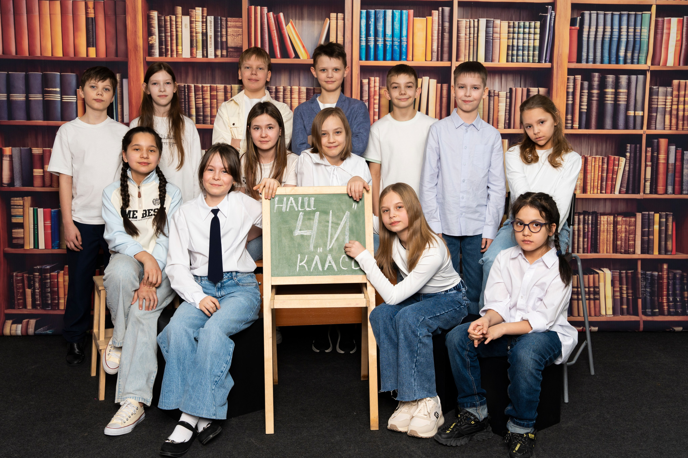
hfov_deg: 49.8
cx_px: 348
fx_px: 742
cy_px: 228
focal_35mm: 39
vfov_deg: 34.3
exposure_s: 1/125
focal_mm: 38.2
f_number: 6.3
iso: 400
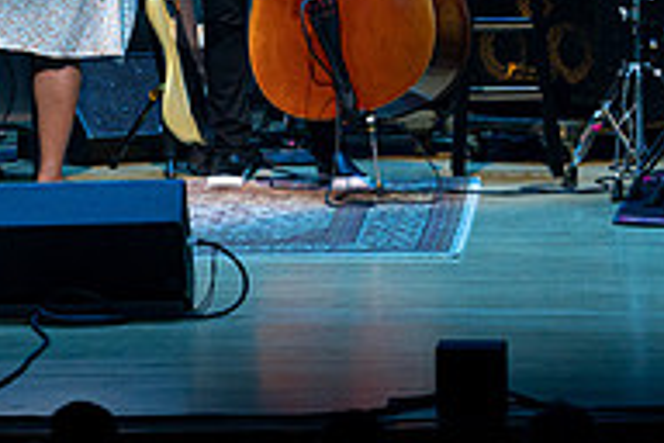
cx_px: -86
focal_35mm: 604
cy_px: -50
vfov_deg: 2.3
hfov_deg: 3.4
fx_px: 11140
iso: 2500
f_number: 6.3
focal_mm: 200
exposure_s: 1/250
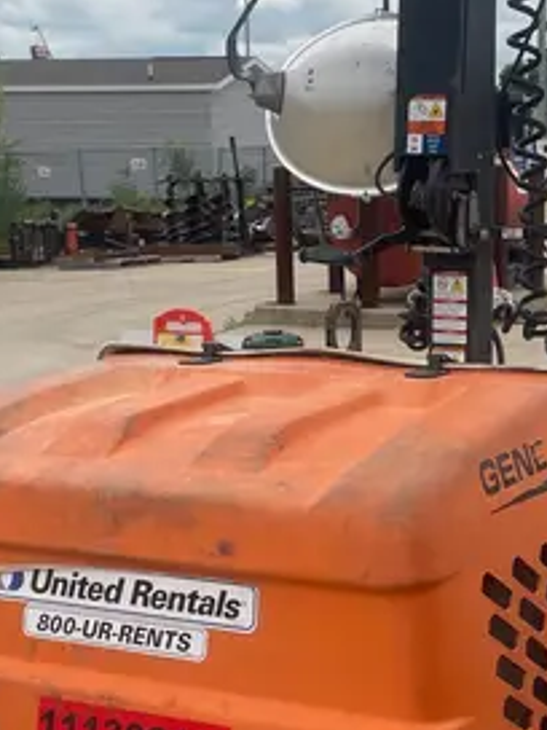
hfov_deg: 20.9
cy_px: 466
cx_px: 391
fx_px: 1475
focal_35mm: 70
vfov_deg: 27.7
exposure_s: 1/2959
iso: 32
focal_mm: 4.2
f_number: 1.6
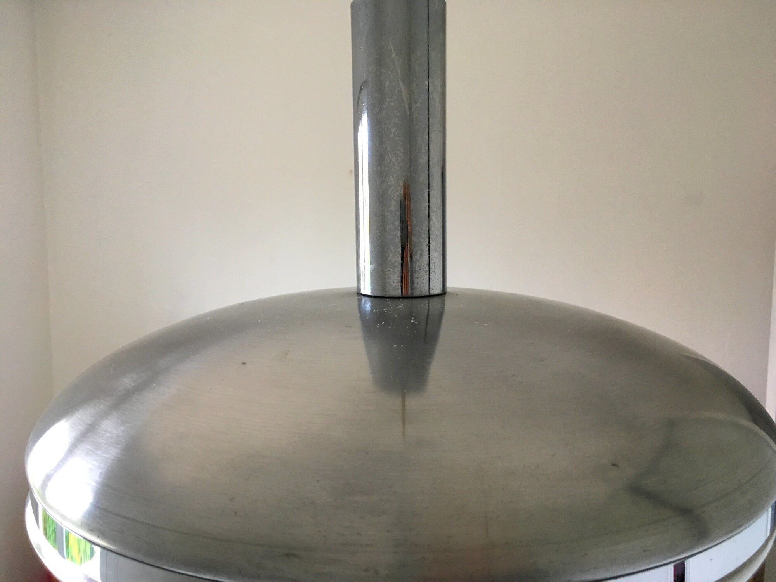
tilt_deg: -5.5
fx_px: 650
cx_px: 388
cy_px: 291
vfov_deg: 48.2
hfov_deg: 61.7
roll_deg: +0.7
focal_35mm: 29
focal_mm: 4.15
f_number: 2.2
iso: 125
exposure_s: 1/33
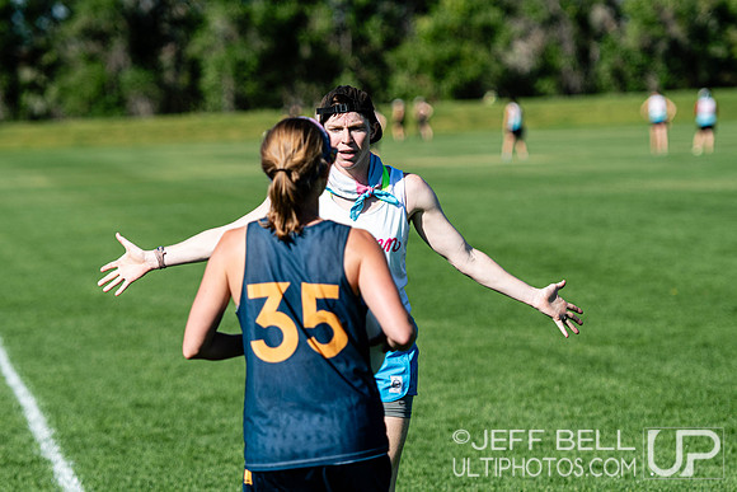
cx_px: 368
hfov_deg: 10.5
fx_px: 3993
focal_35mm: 195
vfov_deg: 7.0
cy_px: 246
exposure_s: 1/2000
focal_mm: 130
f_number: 3.2
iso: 100
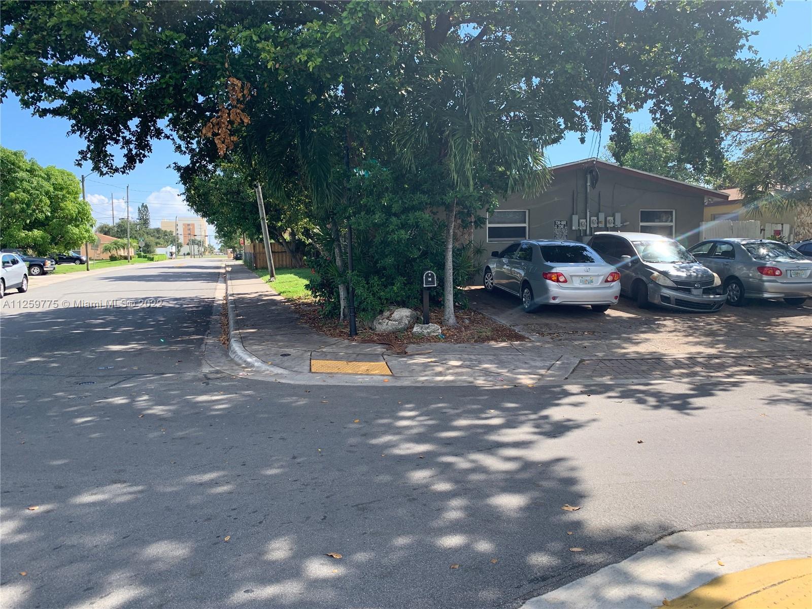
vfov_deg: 53.1
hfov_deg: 67.3
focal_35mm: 26
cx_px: 406
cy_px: 304
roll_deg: +0.8
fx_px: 610
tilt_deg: -3.0
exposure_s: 1/706
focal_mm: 4.25
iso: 25
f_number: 1.8
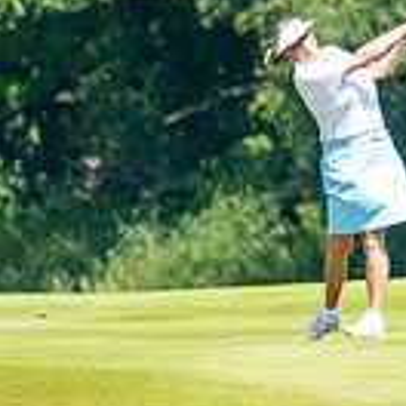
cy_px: -83
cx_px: 889
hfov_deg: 1.0
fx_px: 22359
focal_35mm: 1685
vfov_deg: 1.0
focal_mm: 300
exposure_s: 1/1600
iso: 320
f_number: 5
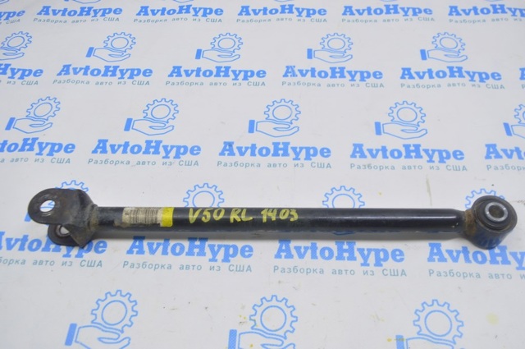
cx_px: 262
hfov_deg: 57.3
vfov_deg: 39.9
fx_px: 481
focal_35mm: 33
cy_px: 174
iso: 400
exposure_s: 1/20
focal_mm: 22
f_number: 5.6
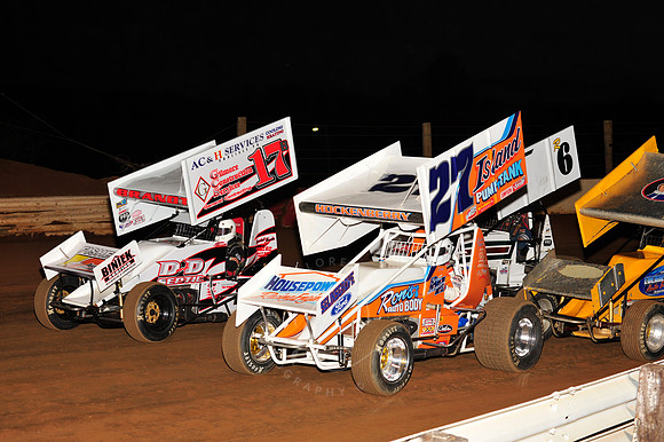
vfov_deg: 17.0
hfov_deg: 25.4
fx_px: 1475
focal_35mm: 80
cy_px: 221
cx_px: 332
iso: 800
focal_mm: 80
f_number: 7.1
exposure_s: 1/250
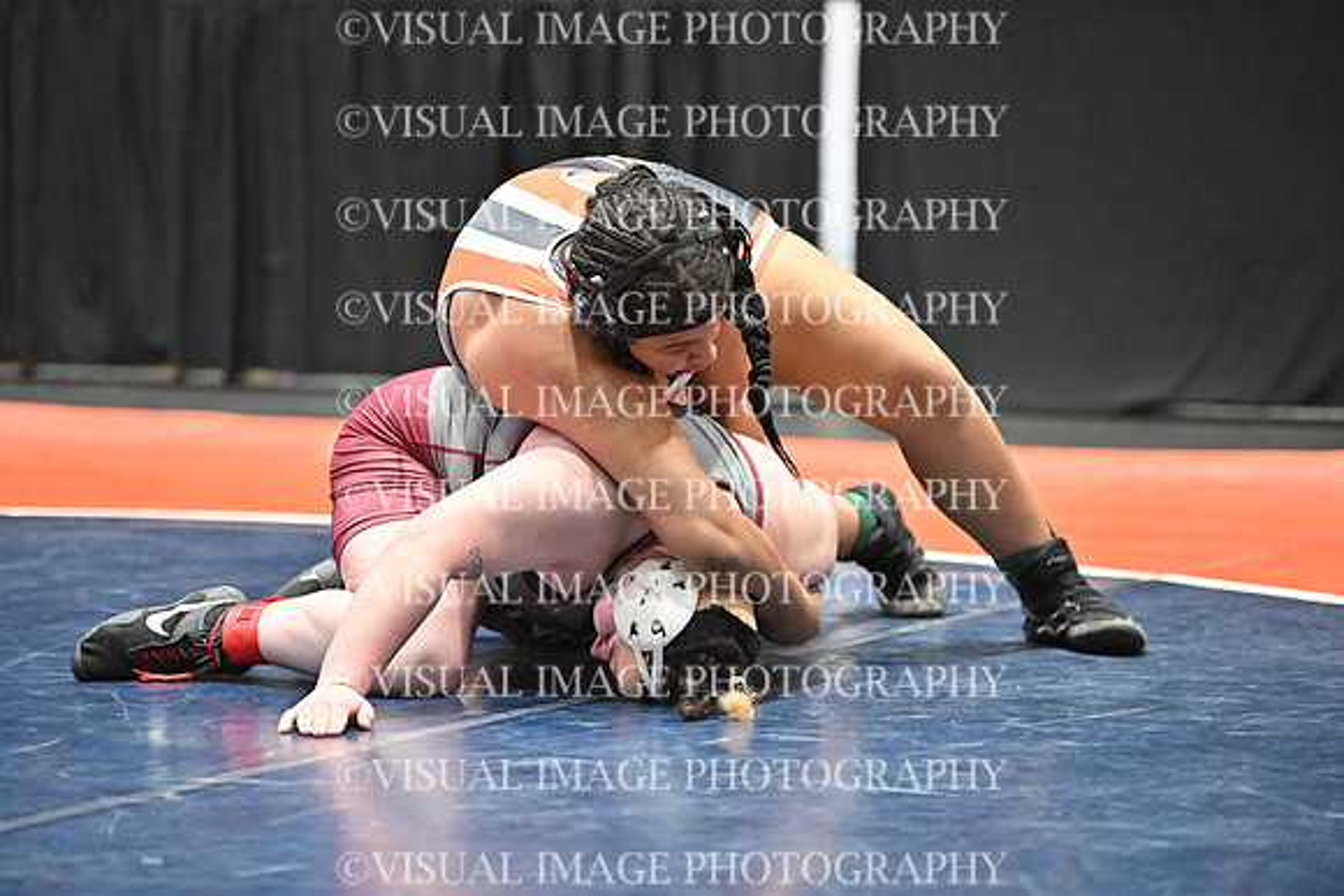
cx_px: 672
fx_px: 6535
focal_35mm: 175
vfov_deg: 7.9
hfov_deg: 11.7
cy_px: 448
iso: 6400
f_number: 2.8
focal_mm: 175
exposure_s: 1/800
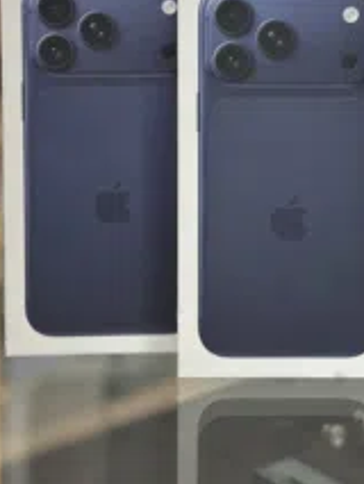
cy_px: 32
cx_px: 271
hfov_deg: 16.4
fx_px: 1261
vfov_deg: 21.2
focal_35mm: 90
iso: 125
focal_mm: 6.86
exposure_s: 1/100
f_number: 1.78
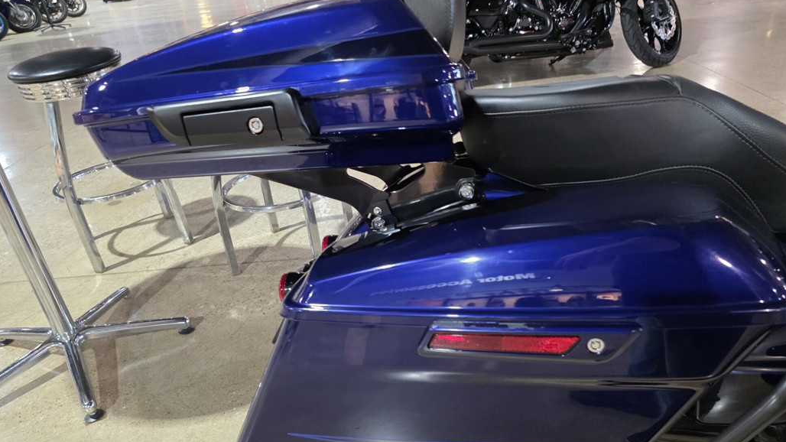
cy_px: 273
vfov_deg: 44.1
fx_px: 542
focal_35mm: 26
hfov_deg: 71.9
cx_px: 394
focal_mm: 6.3
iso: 800
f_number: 1.7
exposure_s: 1/120
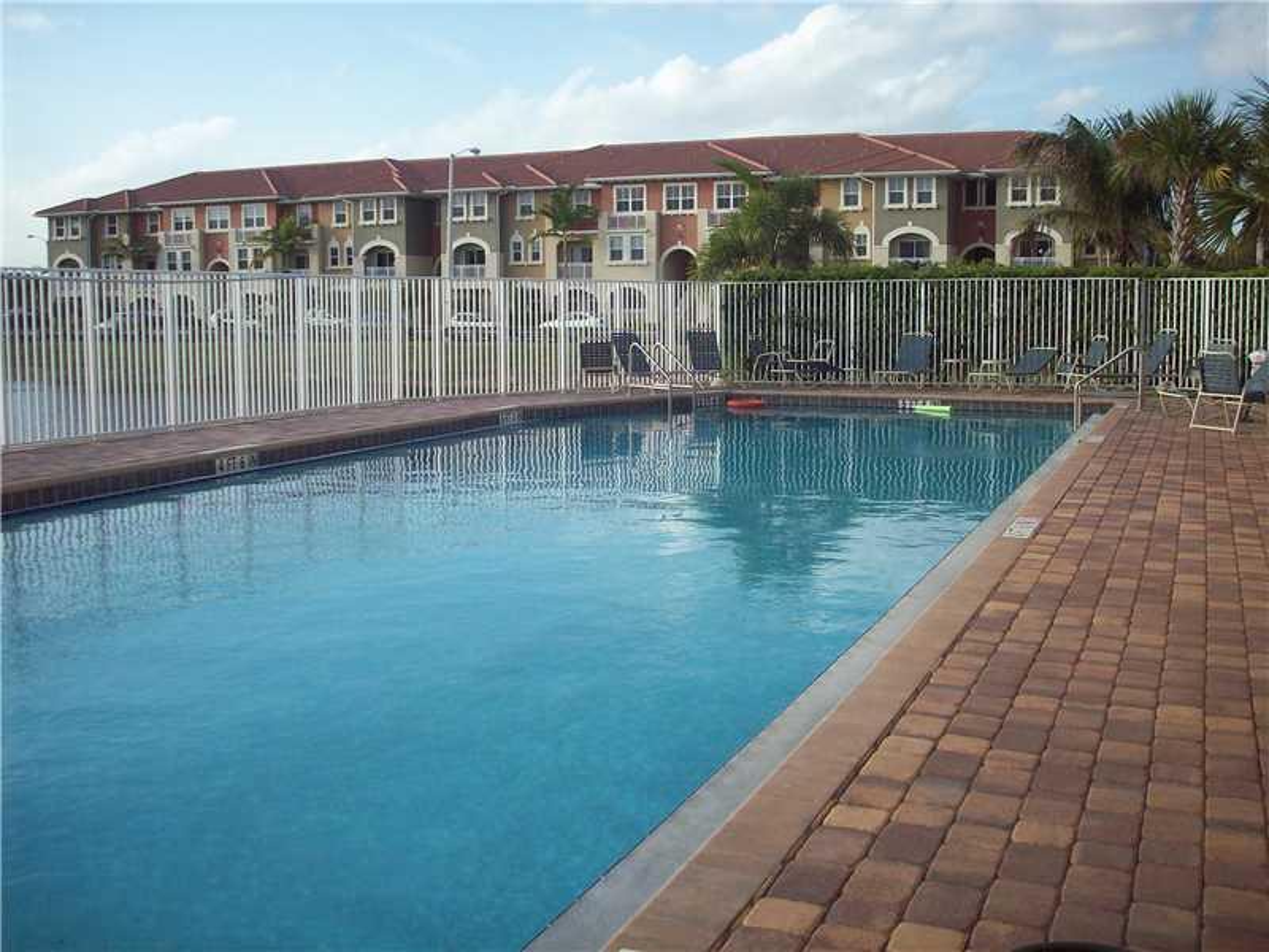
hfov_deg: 50.1
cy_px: 476
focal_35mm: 37
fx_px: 1356
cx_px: 634
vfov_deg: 38.7
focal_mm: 6.2
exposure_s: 1/196
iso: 80
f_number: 5.6
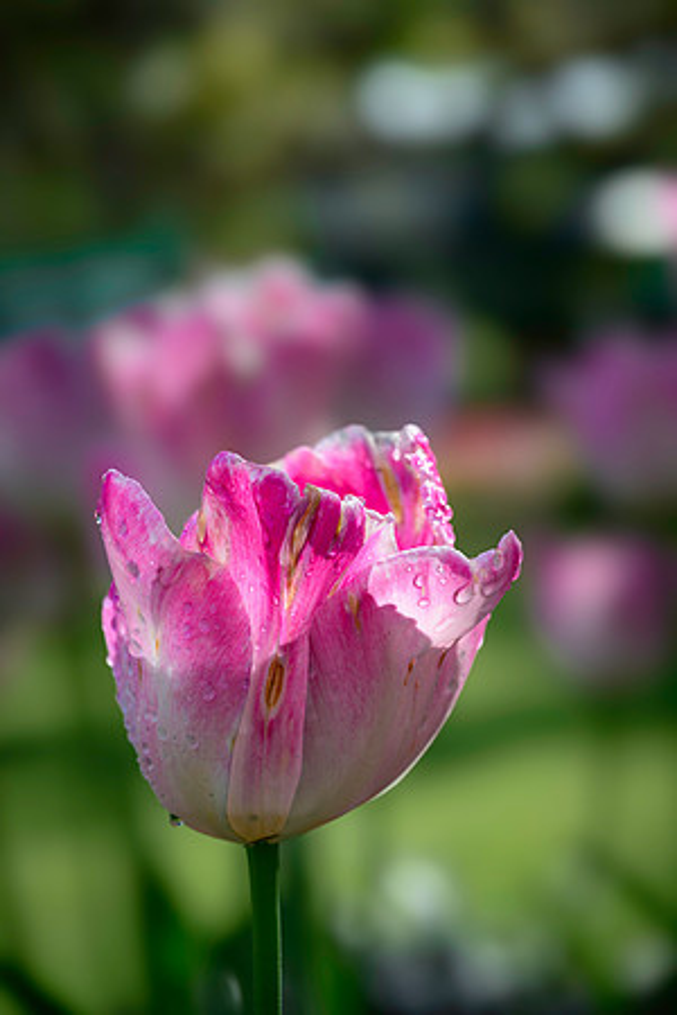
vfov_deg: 17.1
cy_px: 508
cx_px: 338
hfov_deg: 11.4
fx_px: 3385
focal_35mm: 120
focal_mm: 120
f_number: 8
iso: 160
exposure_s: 1/640
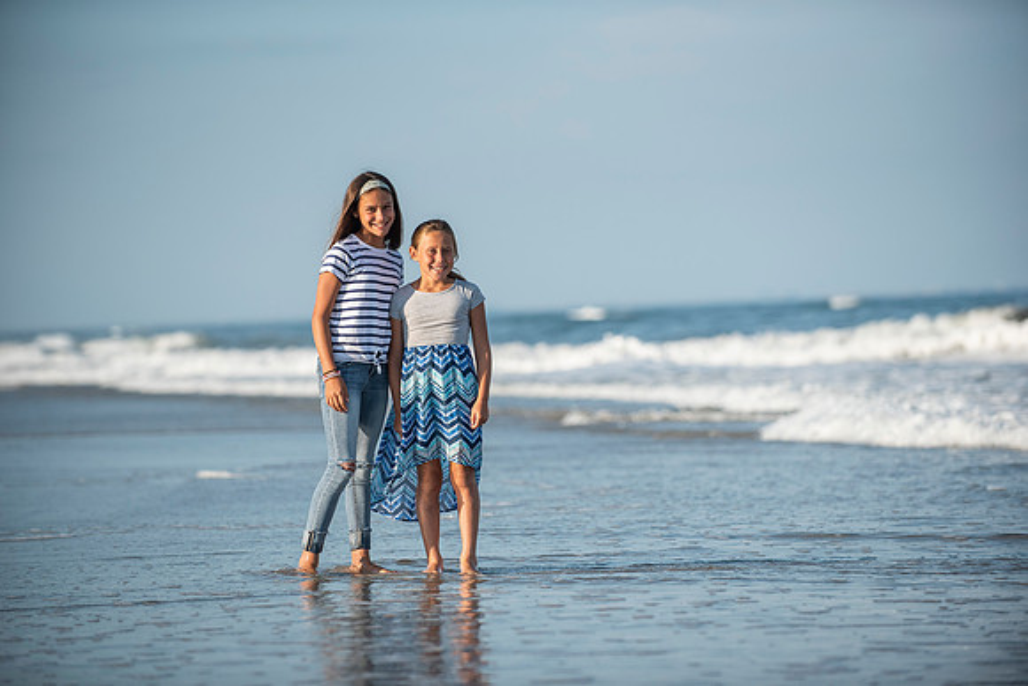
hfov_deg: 12.8
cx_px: 514
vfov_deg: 8.6
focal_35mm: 160
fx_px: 4570
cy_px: 343
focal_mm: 160
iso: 250
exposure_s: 1/4000
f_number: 3.5
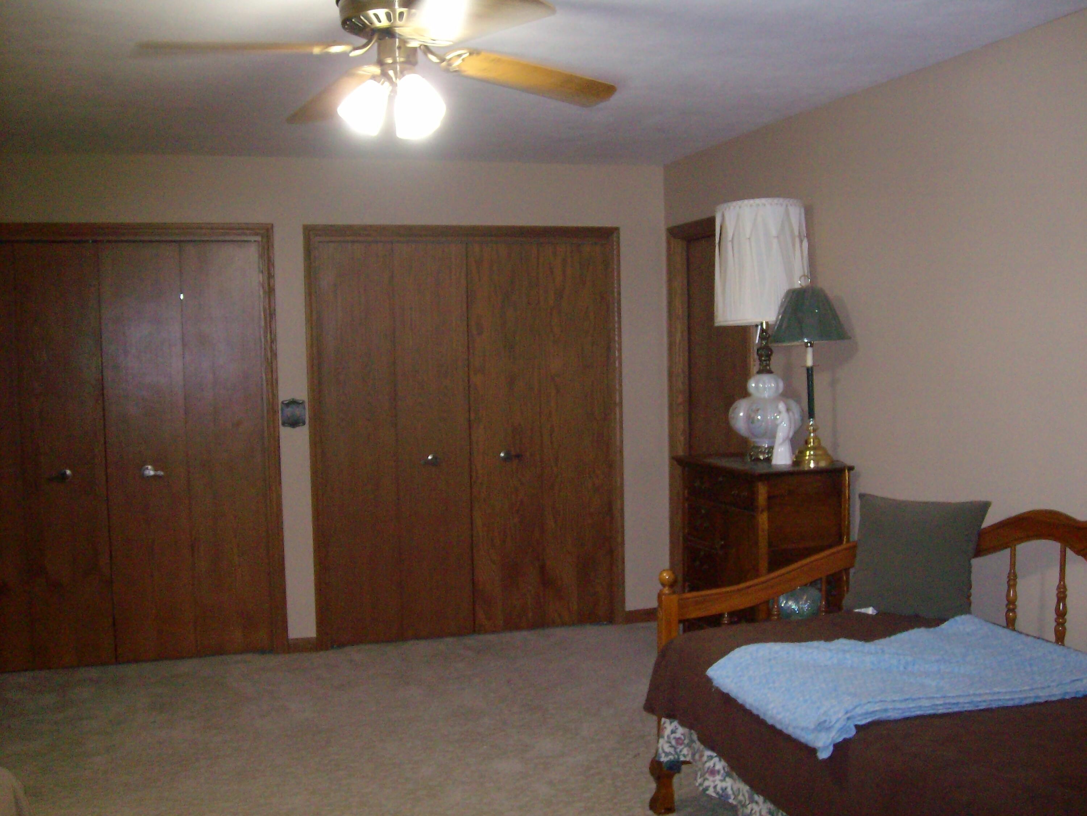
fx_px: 1099
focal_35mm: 35
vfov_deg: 40.7
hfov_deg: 52.6
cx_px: 544
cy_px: 408
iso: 320
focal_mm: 5.8
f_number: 2.8
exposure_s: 1/40
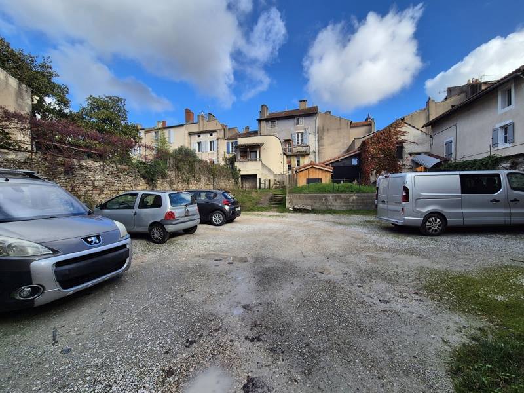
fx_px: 197
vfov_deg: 89.9
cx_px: 262
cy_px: 196
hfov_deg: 106.2
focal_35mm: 13
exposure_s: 1/1667
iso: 50
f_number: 2.2
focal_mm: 2.2
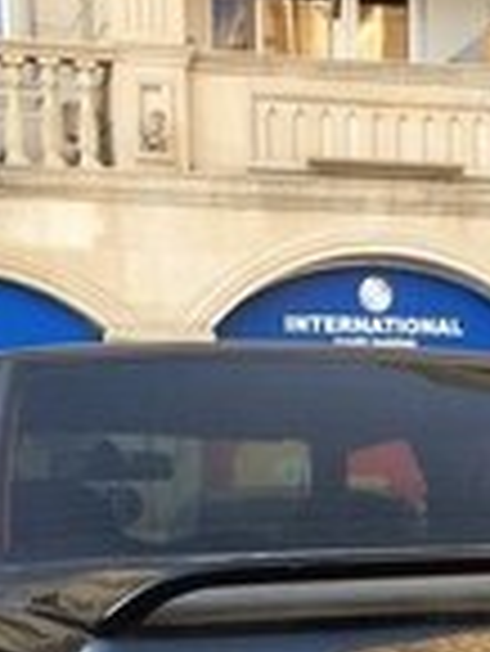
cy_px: 841
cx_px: 400
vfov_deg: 18.5
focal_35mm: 99
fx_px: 1866
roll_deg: +0.4
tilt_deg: -7.8
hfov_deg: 14.9
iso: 25
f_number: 2.2
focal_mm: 4.15
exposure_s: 1/115
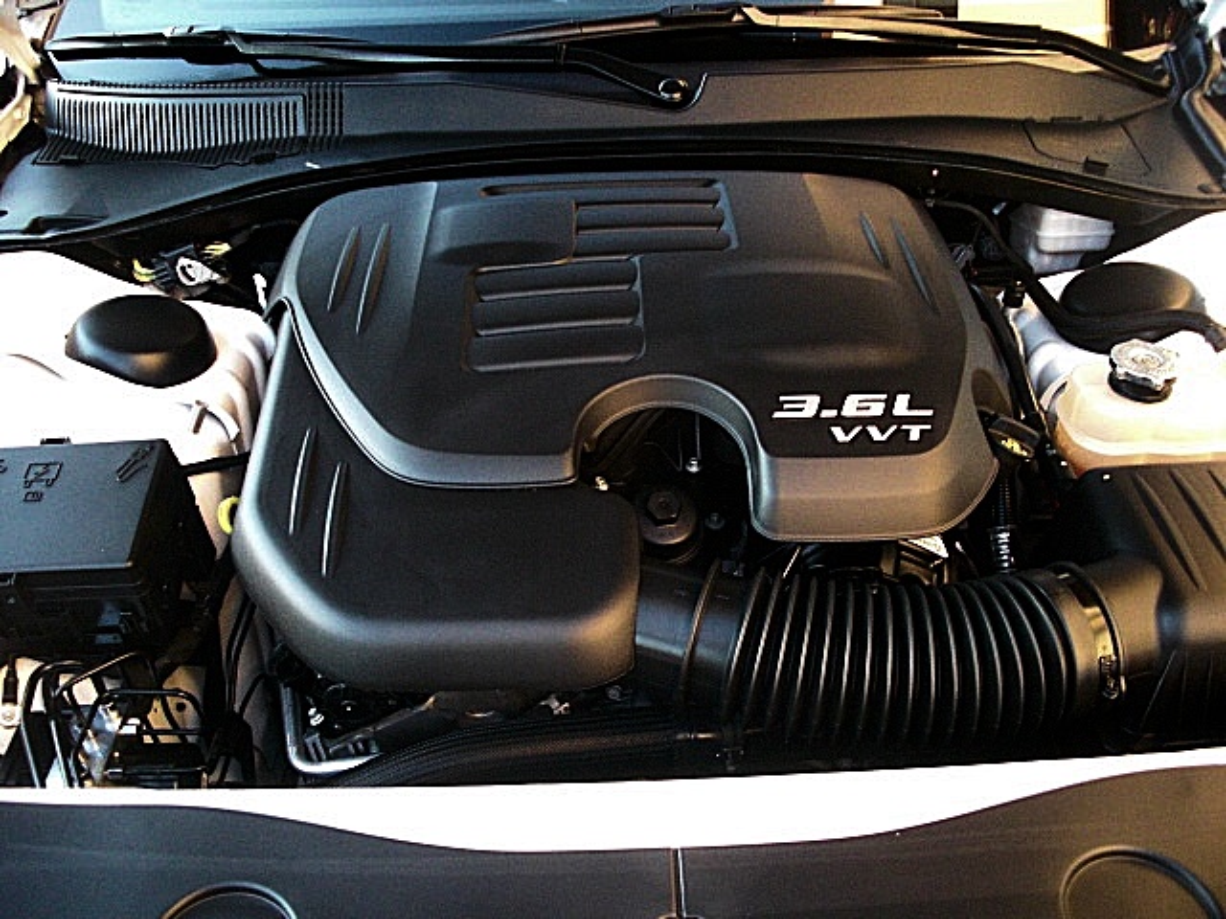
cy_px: 460
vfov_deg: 39.7
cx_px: 613
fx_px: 1275
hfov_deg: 51.4
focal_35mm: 36
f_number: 2.8
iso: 800
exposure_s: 1/100
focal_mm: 6.3
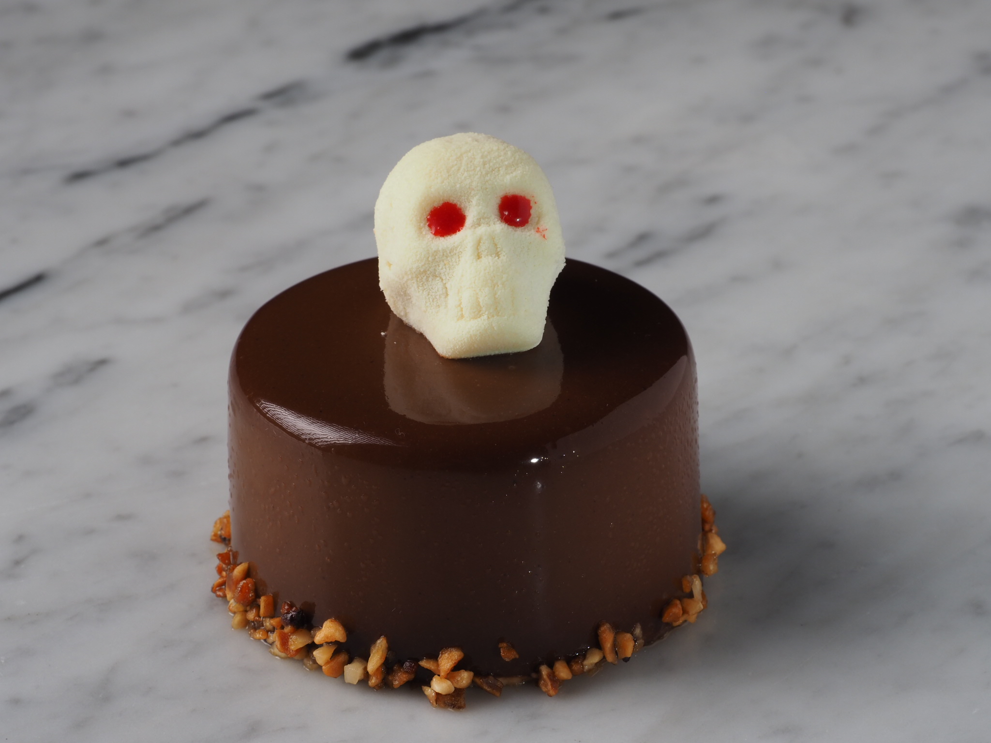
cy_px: 372
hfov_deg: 12.5
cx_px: 496
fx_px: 4523
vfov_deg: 9.4
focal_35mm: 158
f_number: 13
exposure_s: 1/160
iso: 200
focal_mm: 79
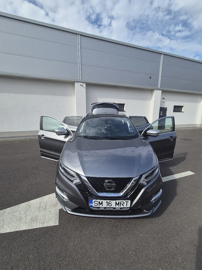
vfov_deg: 106.2
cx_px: 101
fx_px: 101
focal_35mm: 13
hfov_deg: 89.9
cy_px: 135
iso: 50
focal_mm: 2.2
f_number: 2.2
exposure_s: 1/2000
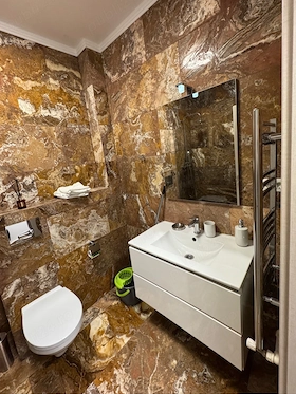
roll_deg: +7.5
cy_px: 184
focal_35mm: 15
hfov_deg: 81.7
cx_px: 142
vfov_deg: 98.0
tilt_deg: -8.7
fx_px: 171
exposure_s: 1/50
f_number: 2.2
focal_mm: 2.22
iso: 320
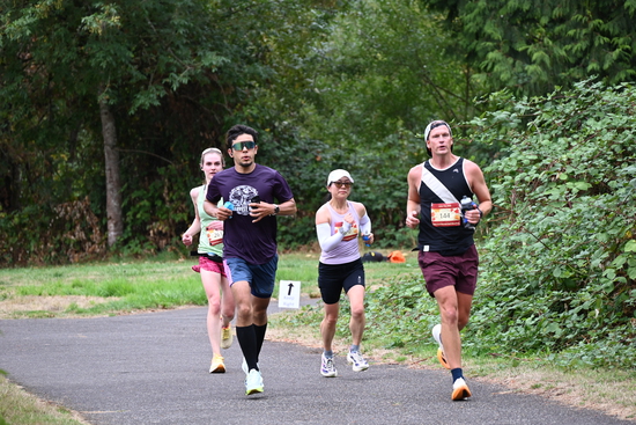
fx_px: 3534
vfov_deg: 6.9
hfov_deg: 10.3
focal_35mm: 200
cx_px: 318
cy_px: 212
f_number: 6.3
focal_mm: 200
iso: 800
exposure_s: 1/250
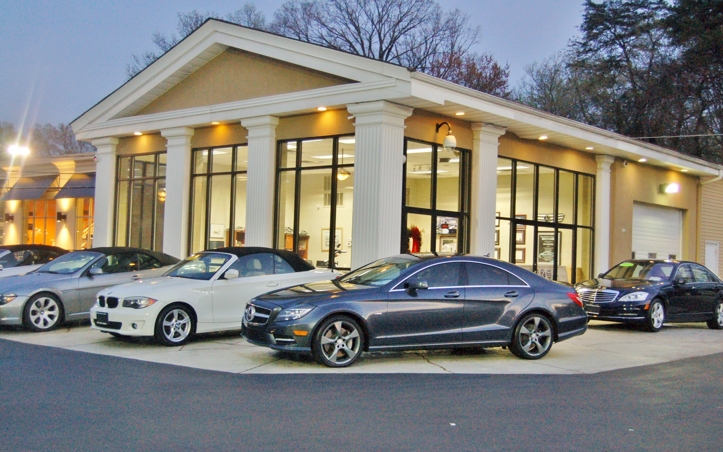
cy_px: 232
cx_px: 363
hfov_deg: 43.5
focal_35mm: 46
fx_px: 906
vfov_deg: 28.0
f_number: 4.2
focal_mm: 30
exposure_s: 1/20
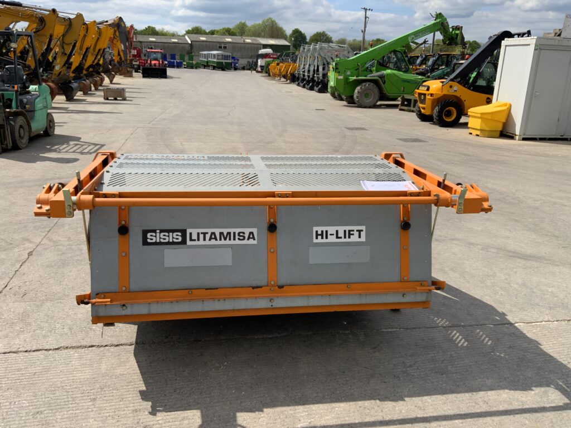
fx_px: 478
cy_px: 214
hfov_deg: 61.7
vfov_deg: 48.2
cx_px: 286
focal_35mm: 29
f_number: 1.8
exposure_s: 1/2320
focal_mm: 3
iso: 20
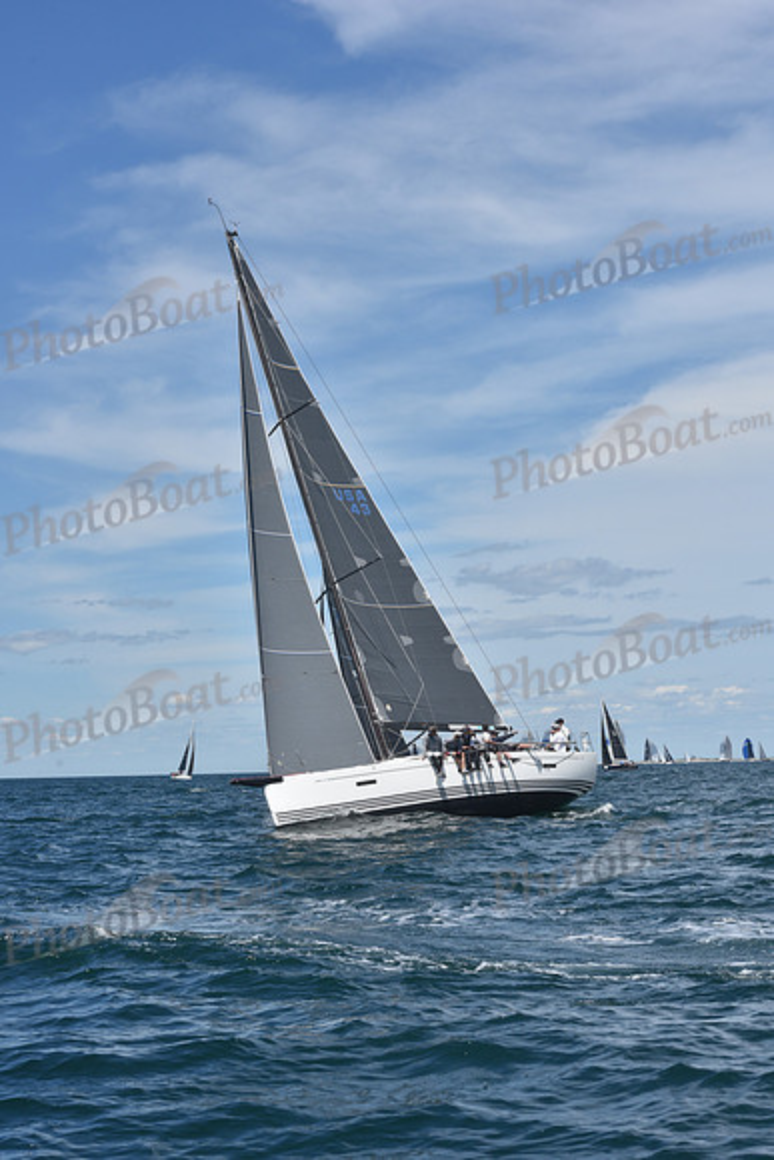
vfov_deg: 28.8
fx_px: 2256
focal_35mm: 70
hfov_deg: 19.5
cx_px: 387
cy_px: 580
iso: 250
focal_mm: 70
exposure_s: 1/800
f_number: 10
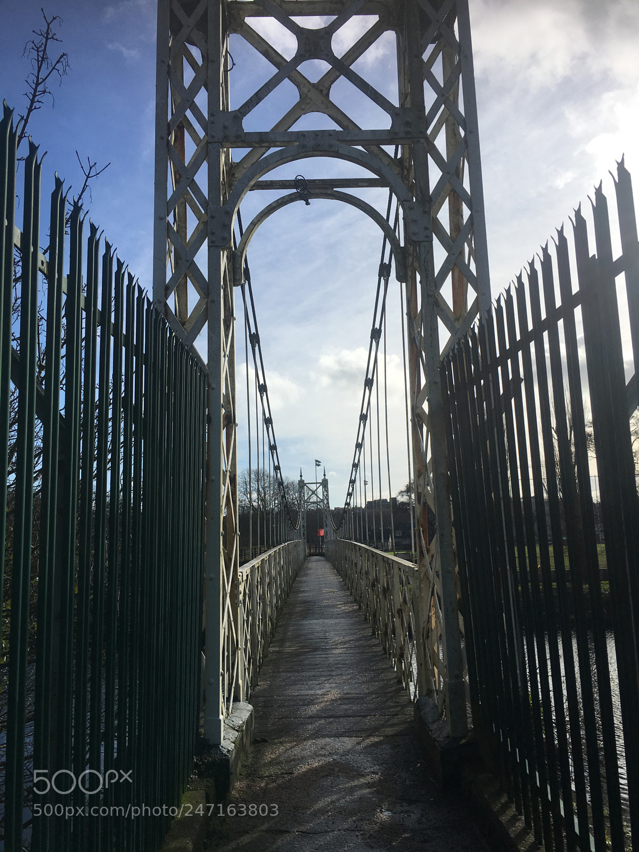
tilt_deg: +9.2
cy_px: 426
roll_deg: +3.1
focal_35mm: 29
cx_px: 320
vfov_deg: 61.7
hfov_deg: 48.2
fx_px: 714
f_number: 2.2
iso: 25
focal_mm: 4.15
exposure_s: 1/2959
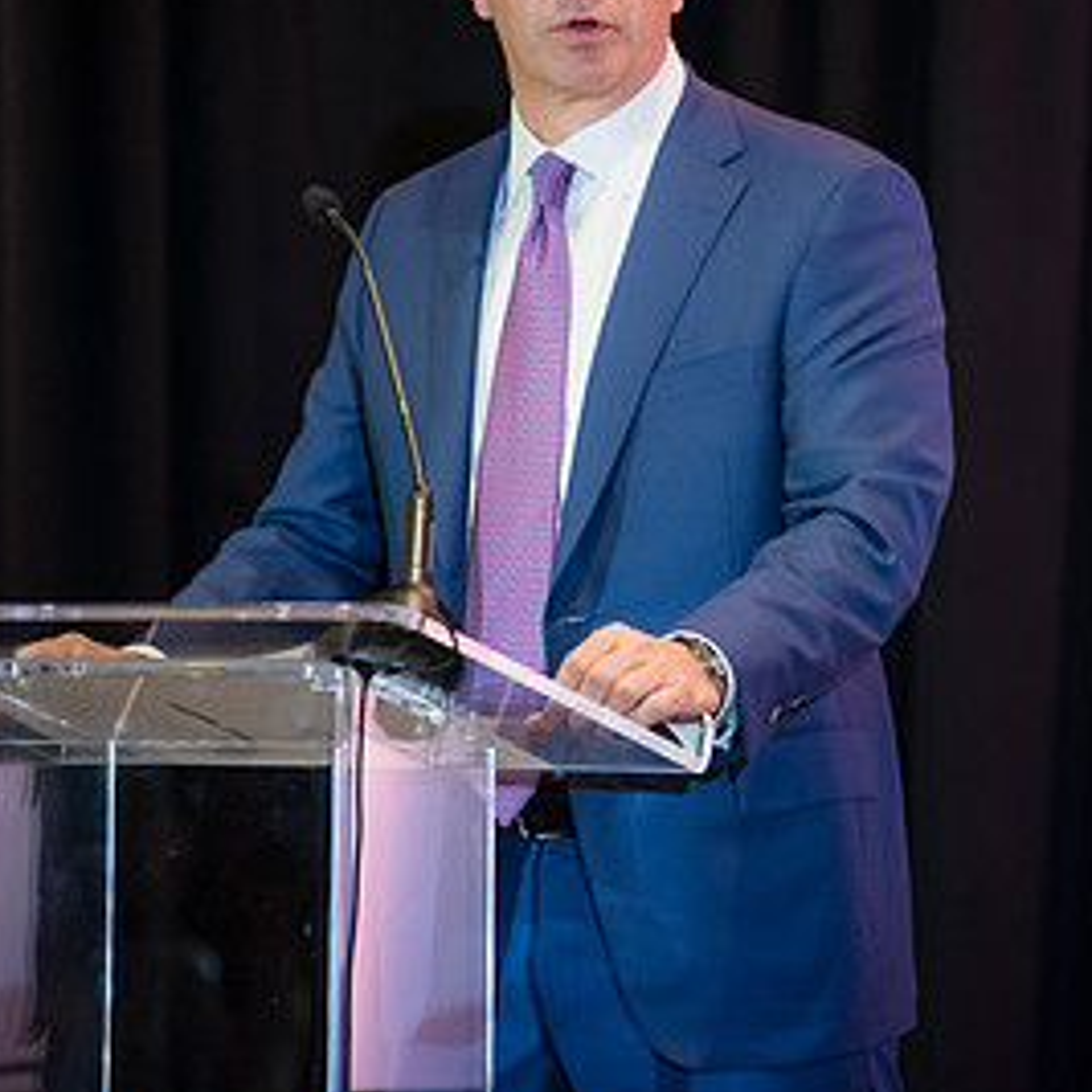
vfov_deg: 6.1
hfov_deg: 6.1
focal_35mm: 286
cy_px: 241
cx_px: 577
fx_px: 10207
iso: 4500
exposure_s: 1/160
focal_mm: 200
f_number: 2.8
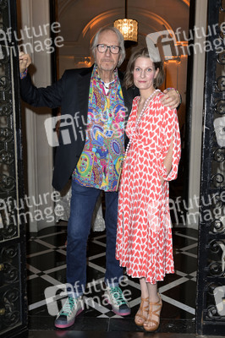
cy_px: 169
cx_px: 112
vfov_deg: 54.5
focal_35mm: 35
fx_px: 329
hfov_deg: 37.8
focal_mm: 35
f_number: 5.6
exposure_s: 1/60
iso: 1250
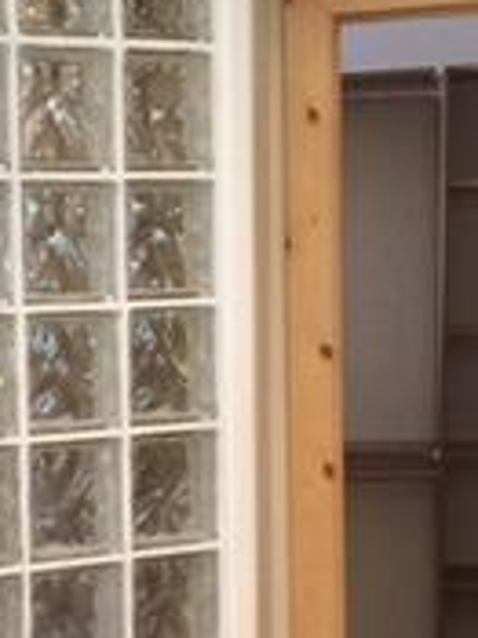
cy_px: 587
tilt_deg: -7.5
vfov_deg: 18.2
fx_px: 1954
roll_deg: +2.0
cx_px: -77
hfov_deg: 13.6
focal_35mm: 106
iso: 100
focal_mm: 4.15
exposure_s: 1/15
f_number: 2.2
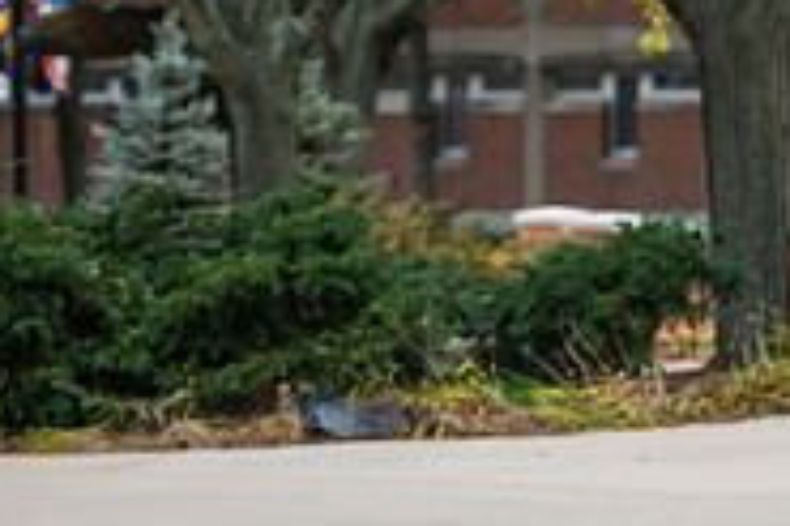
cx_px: 1016
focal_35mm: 320
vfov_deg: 4.3
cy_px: 28
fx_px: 7016
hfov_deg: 6.4
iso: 400
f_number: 3.2
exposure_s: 1/400
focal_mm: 102
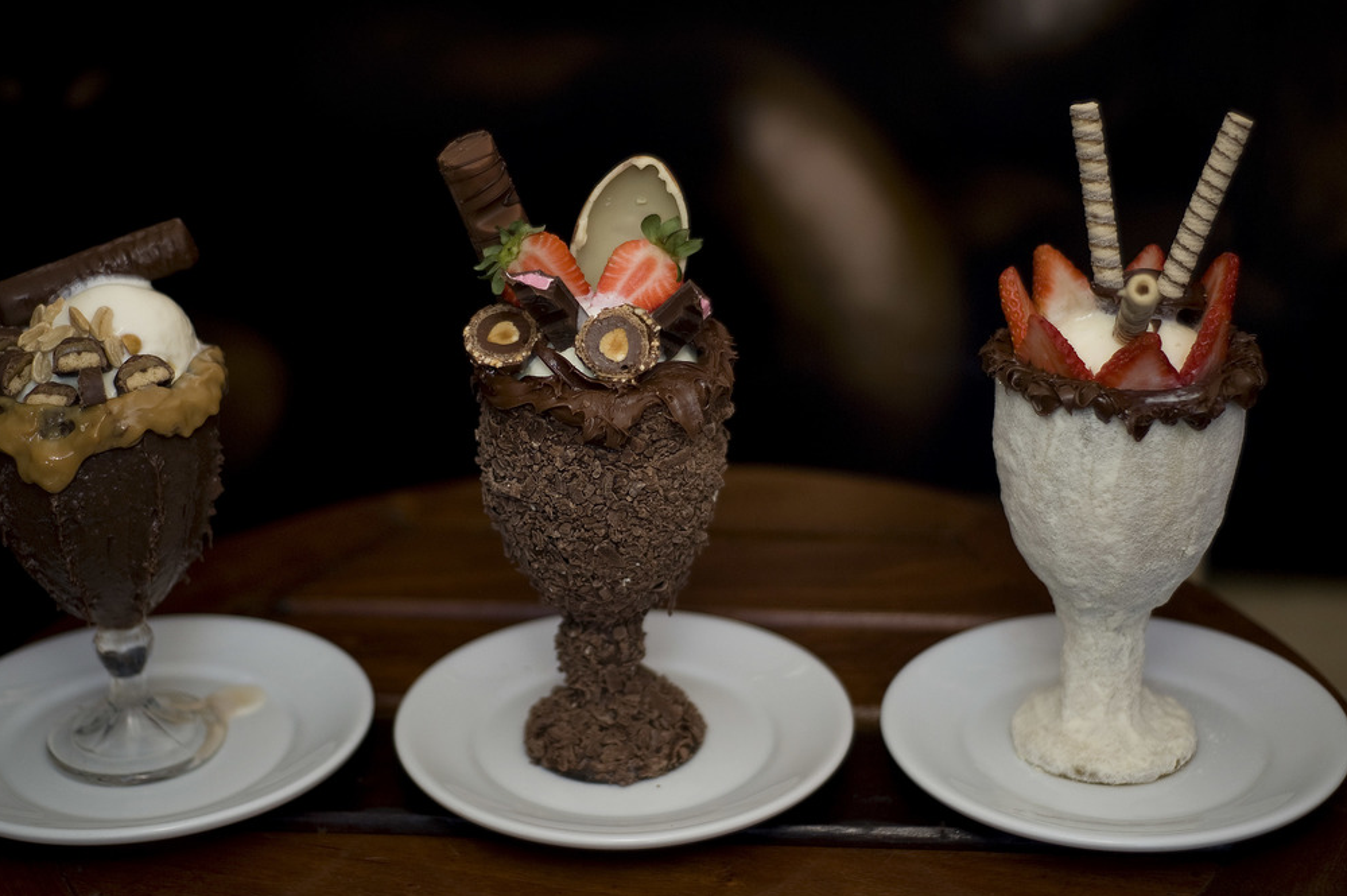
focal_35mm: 60
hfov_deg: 33.4
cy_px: 438
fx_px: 2243
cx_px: 628
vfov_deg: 22.6
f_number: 1.8
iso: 200
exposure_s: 1/400
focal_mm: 50
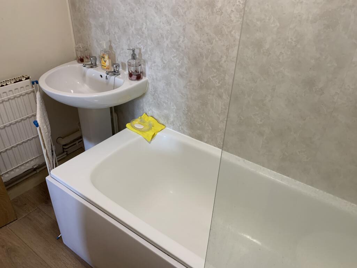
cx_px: 178
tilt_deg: -33.8
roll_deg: -2.3
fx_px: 268
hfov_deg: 67.3
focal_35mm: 26
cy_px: 134
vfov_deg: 53.1
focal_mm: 4.25
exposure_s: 1/50
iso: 125
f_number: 1.8
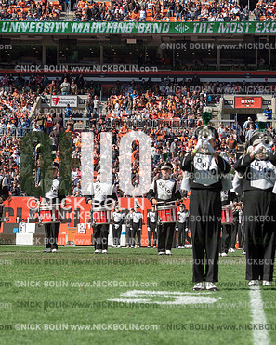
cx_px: 85
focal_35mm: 135
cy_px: 176
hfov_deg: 11.4
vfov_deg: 14.3
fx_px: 1378
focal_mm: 92
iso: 400
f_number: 5
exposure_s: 1/2500
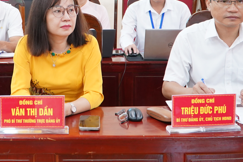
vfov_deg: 21.4
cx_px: 55
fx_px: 418
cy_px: 12
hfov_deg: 31.7
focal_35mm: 62
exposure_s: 1/40
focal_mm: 22
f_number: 4
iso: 1250
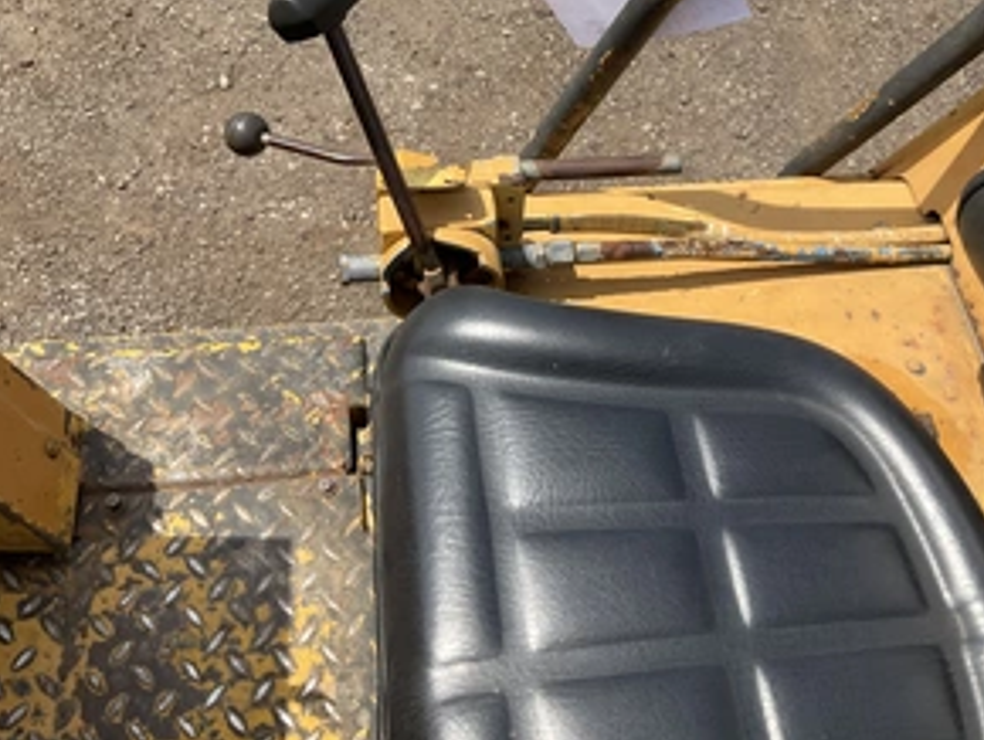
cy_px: 234
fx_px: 1138
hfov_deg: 46.7
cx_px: 533
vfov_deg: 35.6
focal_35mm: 40
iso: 25
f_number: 1.8
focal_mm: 3
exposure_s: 1/1342
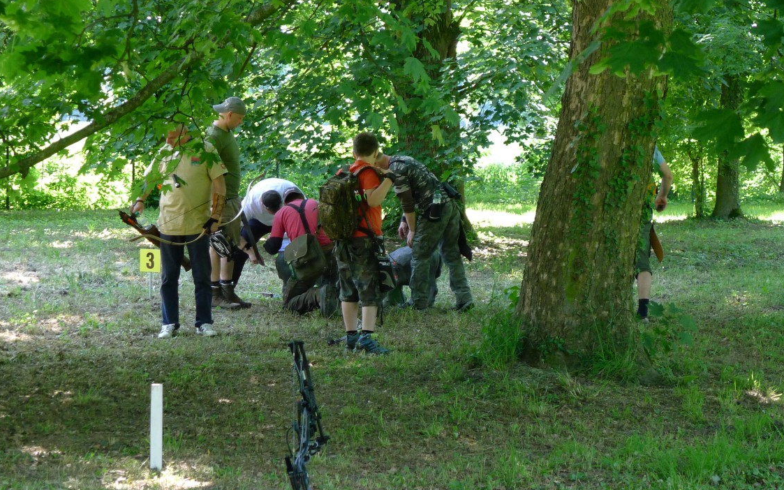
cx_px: 393
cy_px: 256
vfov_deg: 12.0
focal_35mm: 109
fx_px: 2329
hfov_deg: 19.1
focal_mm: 19.2
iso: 320
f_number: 3.3
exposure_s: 1/125
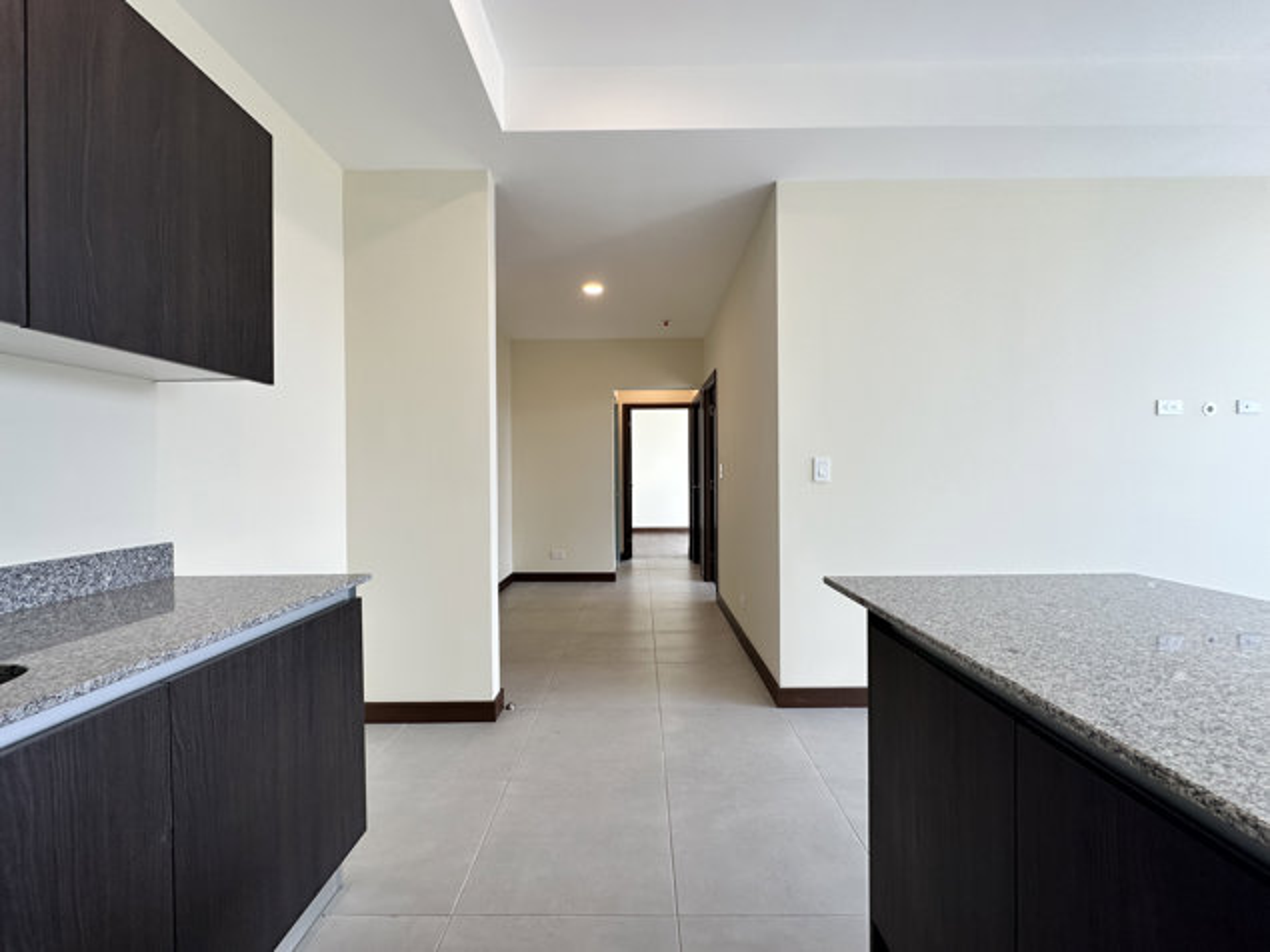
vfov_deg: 85.7
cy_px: 476
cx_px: 635
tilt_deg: -0.7
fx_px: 514
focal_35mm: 14
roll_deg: +0.6
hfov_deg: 102.1
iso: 50
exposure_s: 1/120
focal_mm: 2.22
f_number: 2.2
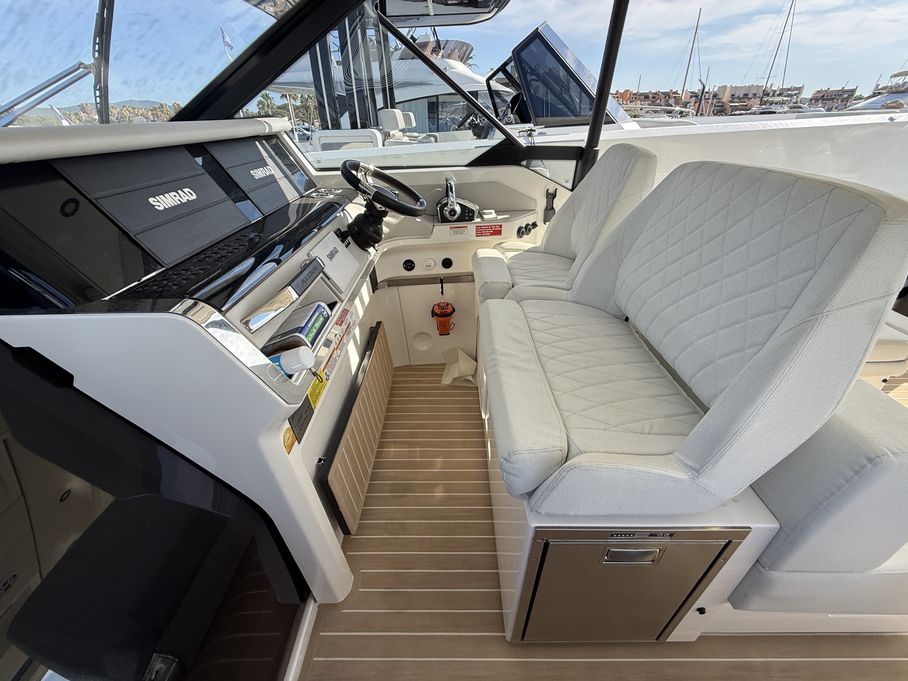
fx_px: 367
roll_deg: +0.8
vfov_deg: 85.7
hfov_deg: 102.1
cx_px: 454
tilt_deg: -30.0
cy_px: 340
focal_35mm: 14
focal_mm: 2.22
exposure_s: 1/472
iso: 50
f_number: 2.2
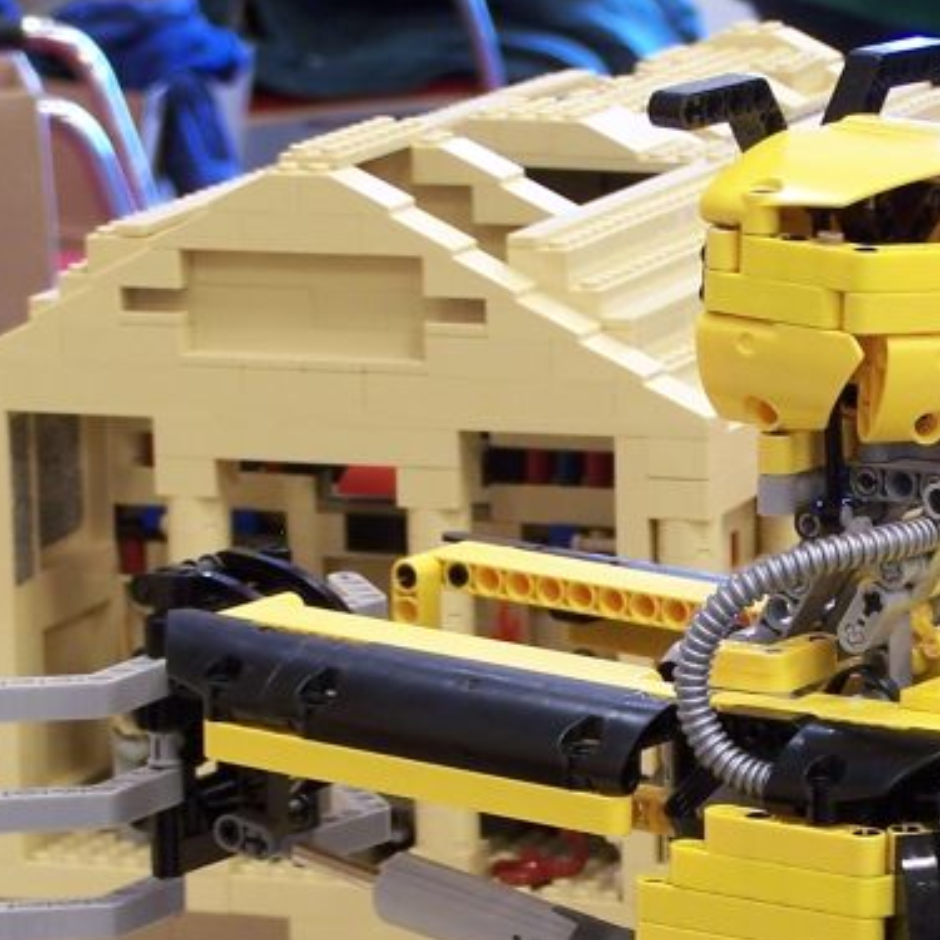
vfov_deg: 8.8
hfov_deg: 8.8
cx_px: 870
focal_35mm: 198
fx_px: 6083
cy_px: 875
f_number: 3.2
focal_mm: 13.7
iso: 80
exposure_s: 1/6
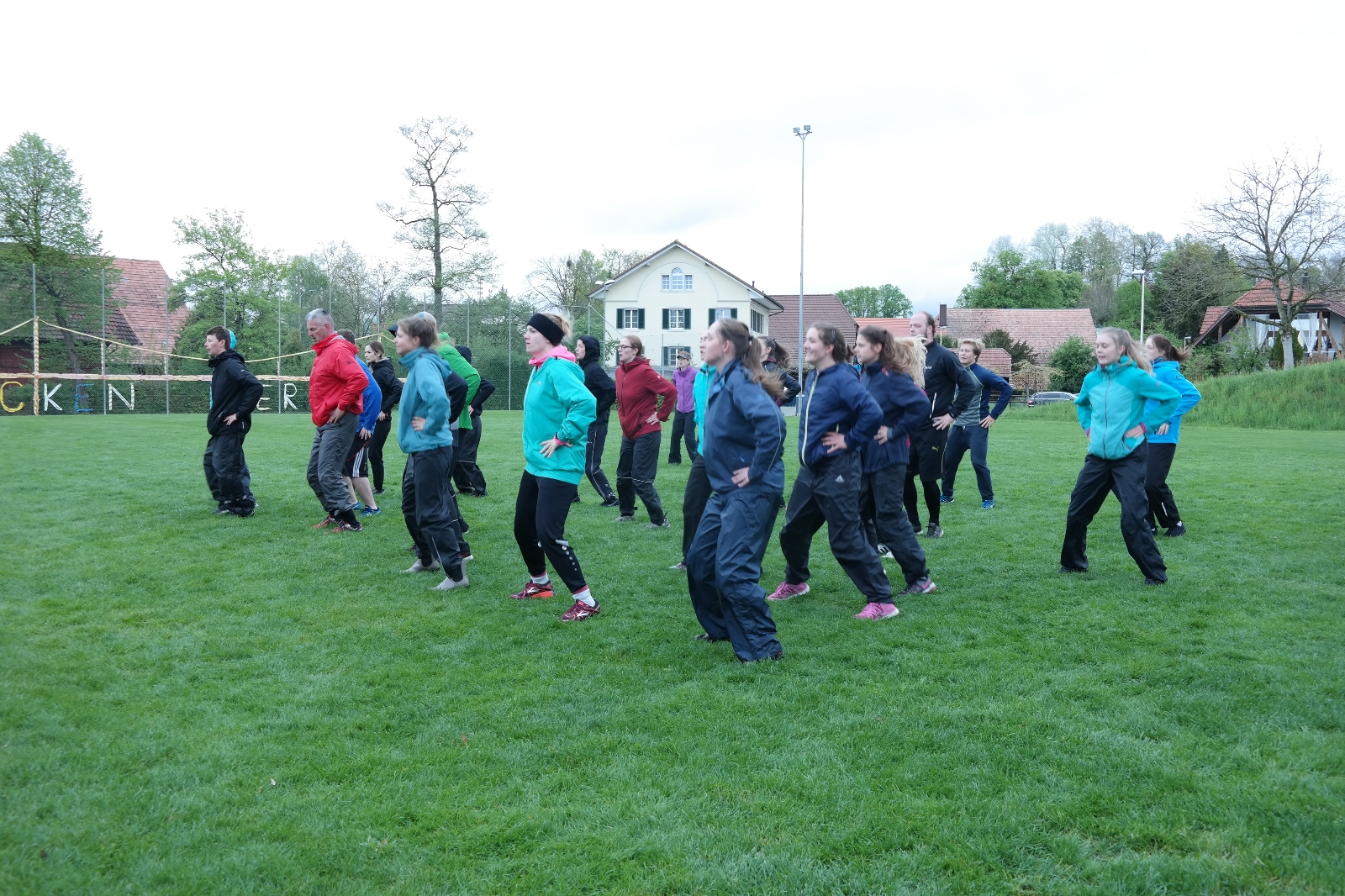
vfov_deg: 40.0
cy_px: 448
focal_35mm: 33
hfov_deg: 57.2
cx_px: 672
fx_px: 1233
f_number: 6.3
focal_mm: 22
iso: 200
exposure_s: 1/80
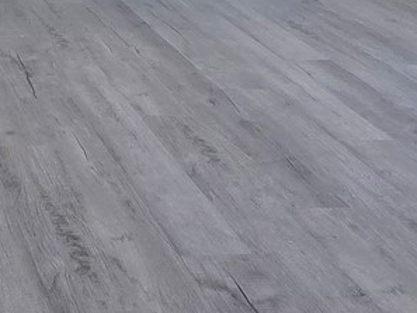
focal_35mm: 70
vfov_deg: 17.5
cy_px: -232
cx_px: -177
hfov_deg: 23.3
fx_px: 844
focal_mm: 2.2
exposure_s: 1/120
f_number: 2.2
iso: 50
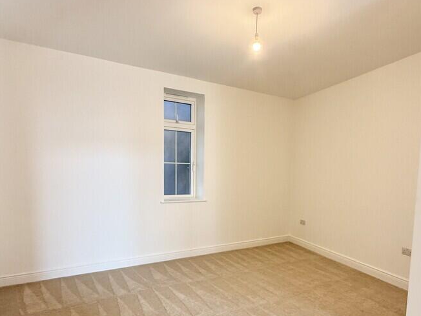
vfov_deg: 60.2
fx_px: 268
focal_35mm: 22
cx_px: 226
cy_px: 200
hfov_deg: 76.3
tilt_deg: -4.7
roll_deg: +0.4
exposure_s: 1/50
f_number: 2.2
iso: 200
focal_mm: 2.22
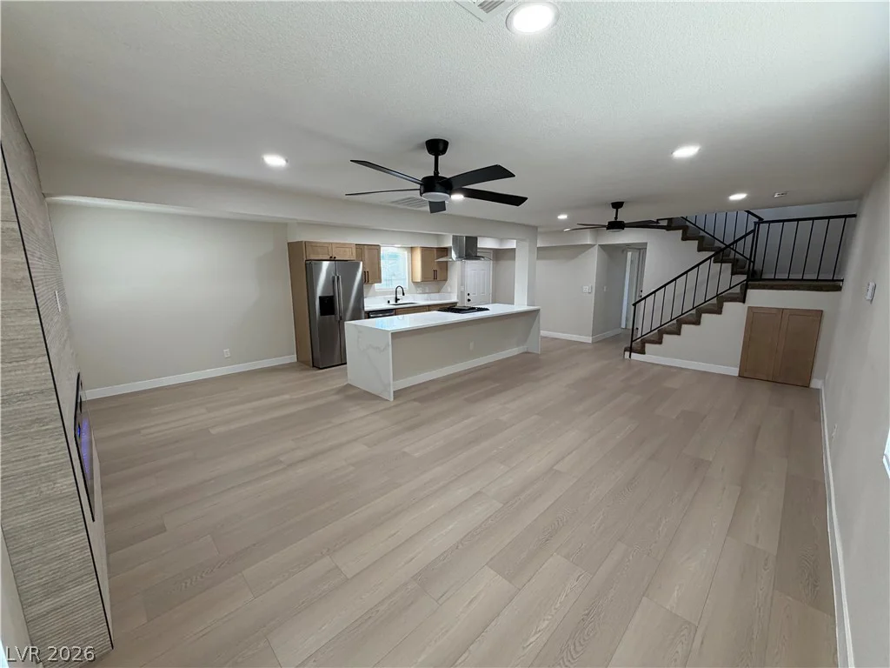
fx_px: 360
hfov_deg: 102.1
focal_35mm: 14
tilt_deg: -9.4
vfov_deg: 85.7
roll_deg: +1.1
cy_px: 334
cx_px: 445
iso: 160
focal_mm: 2.22
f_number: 2.2
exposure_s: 1/120
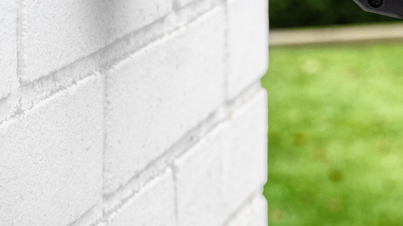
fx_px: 1656
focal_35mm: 155
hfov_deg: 13.5
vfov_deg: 7.8
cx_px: 488
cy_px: -18
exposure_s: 1/200
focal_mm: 49
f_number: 5.6
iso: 800
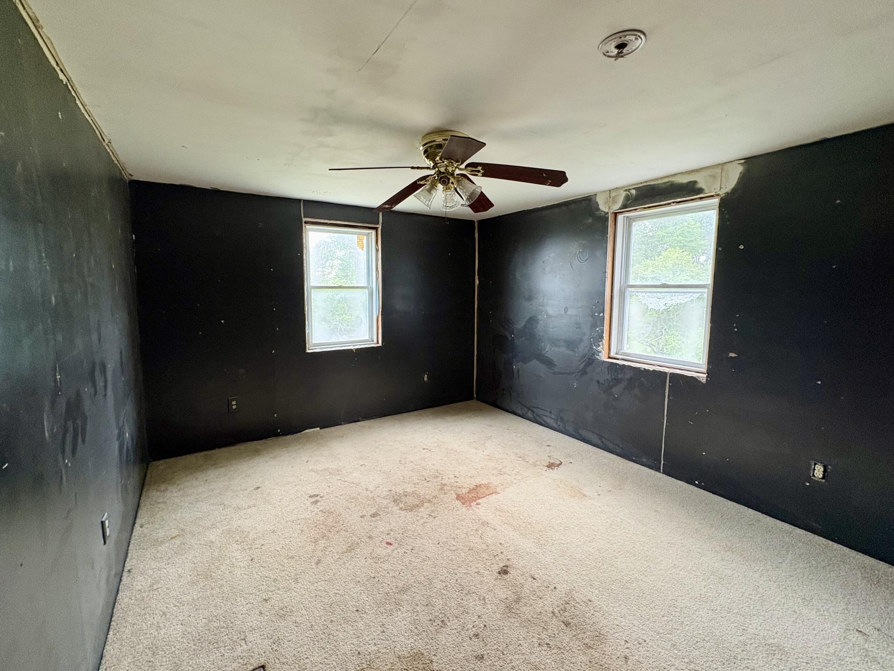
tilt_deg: -5.4
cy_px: 330
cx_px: 428
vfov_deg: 81.7
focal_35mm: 15
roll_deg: +1.2
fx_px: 387
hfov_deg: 98.1
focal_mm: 2.22
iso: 400
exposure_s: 1/60
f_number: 2.2
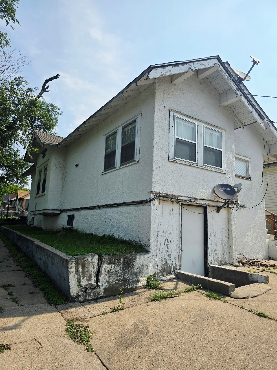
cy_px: 185
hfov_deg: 58.9
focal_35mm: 23
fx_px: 245
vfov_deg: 73.9
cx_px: 138
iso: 12
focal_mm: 6.3
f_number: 1.7
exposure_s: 1/1429
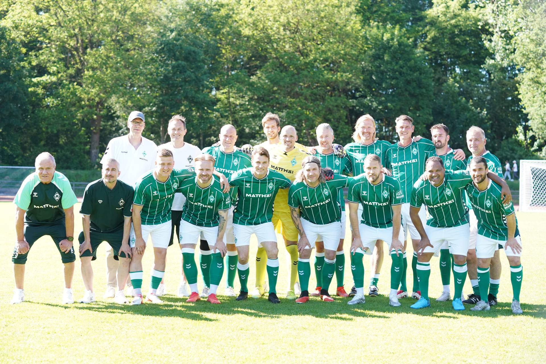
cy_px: 182
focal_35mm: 70
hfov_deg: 28.8
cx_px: 273
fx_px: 1062
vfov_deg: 19.5
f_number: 3.5
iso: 1600
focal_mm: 70
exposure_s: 1/1600
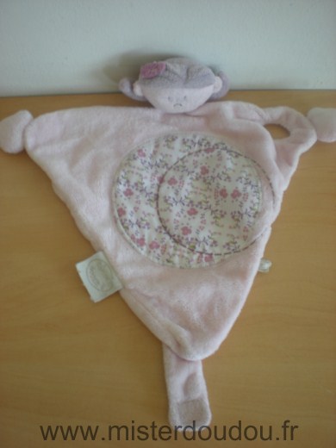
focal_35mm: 38
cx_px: 168
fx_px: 492
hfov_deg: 37.7
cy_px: 224
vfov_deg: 49.0
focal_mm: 6.3
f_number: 3.1
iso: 64
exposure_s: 1/15
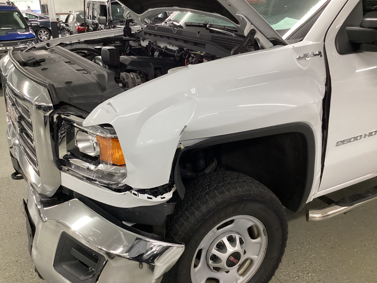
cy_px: 142
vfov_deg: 45.4
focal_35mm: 31
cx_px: 188
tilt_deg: -23.2
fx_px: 338
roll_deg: +0.1
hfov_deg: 58.4
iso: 320
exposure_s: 1/60
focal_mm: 3.3
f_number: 2.4
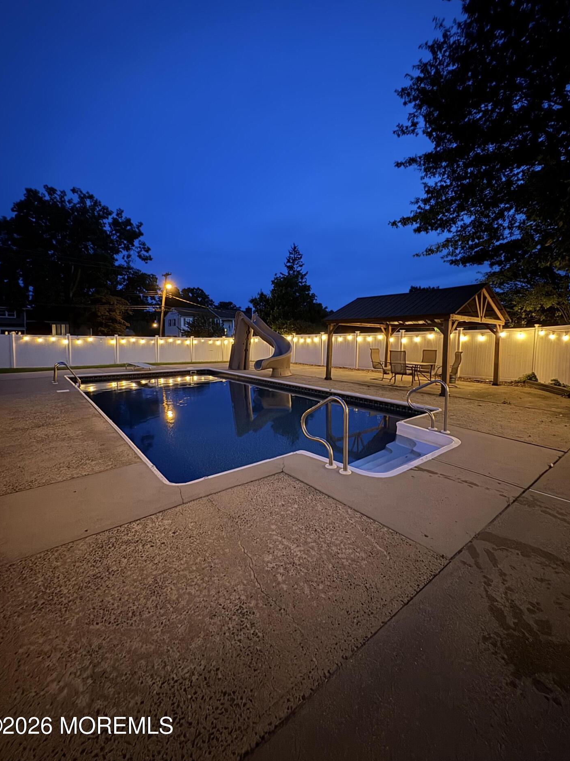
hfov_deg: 81.7
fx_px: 329
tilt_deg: -2.4
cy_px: 355
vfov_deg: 98.0
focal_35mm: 15
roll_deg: -0.6
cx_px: 288
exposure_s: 1/9
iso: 800
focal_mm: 2.22
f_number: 2.2
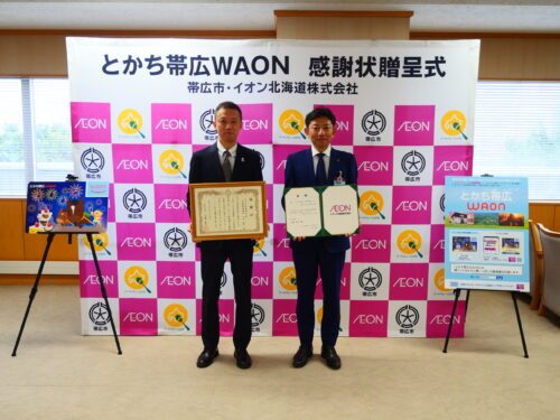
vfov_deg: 41.8
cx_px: 280
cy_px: 210
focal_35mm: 34
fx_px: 550
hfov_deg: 54.0
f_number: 4.1
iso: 200
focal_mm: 17
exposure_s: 1/13
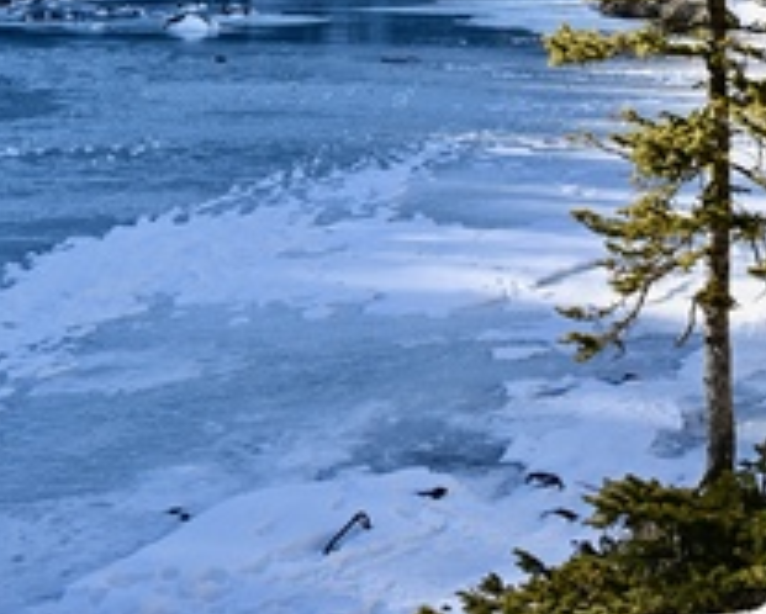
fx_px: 1842
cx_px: 426
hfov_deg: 23.5
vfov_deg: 17.5
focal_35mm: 81
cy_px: -229
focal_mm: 34.5
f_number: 8
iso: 250
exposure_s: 1/250
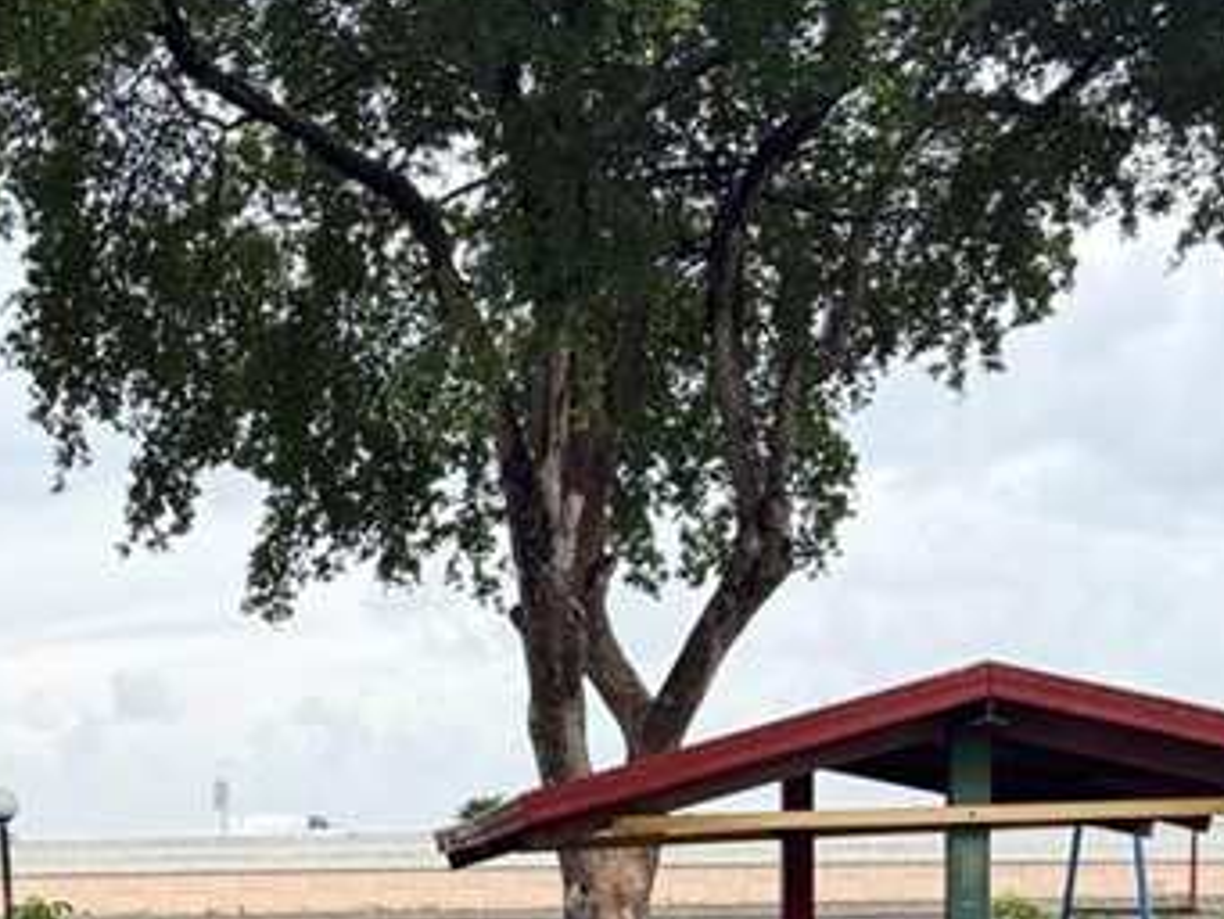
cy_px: 1059
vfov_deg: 18.7
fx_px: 2653
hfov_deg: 24.4
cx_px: -101
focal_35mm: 75
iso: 80
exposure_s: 1/1410
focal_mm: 6.76
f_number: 1.78
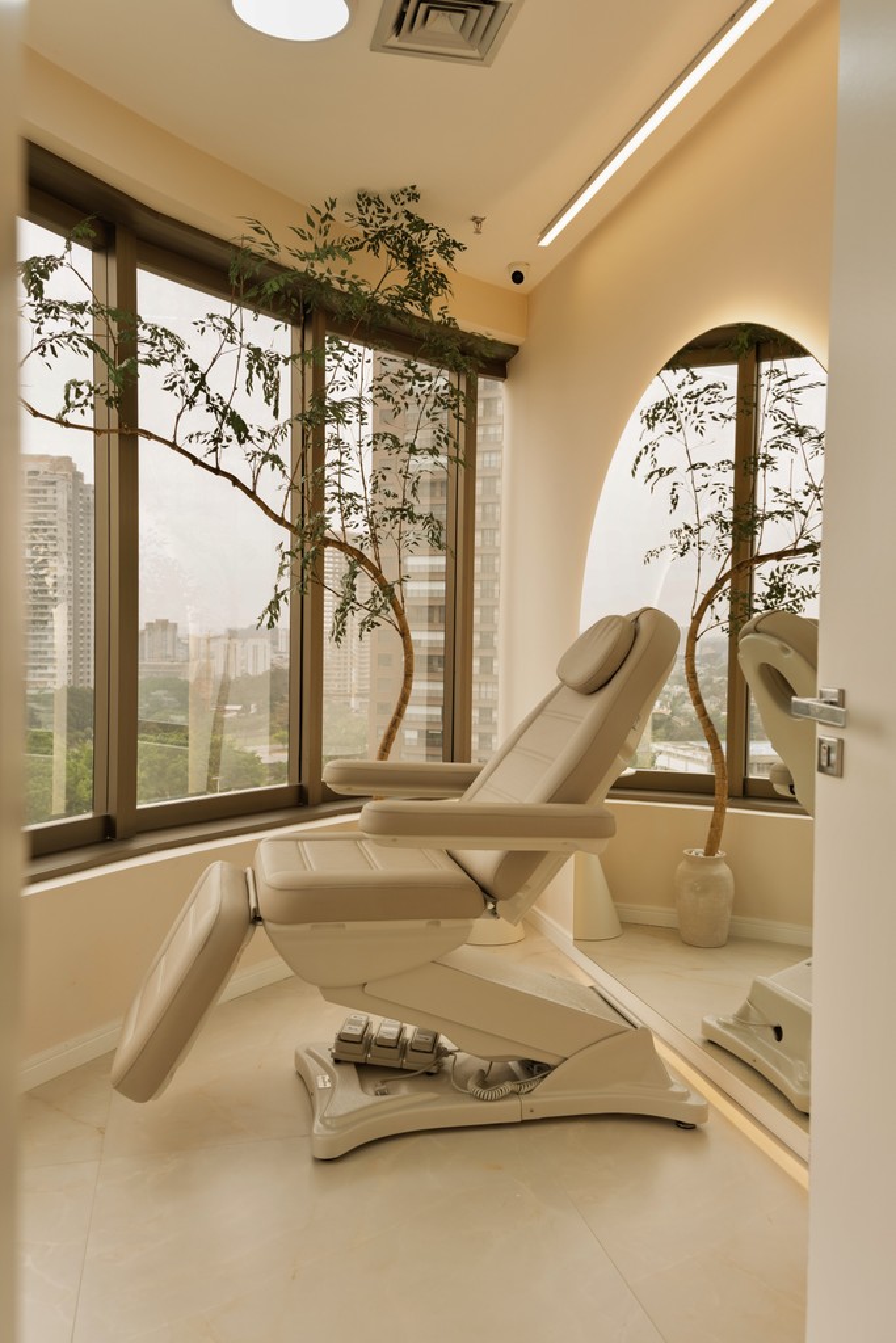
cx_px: 448
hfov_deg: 46.4
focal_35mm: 28
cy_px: 672
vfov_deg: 65.5
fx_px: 1045
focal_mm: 28
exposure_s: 1/100
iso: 400
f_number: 6.3
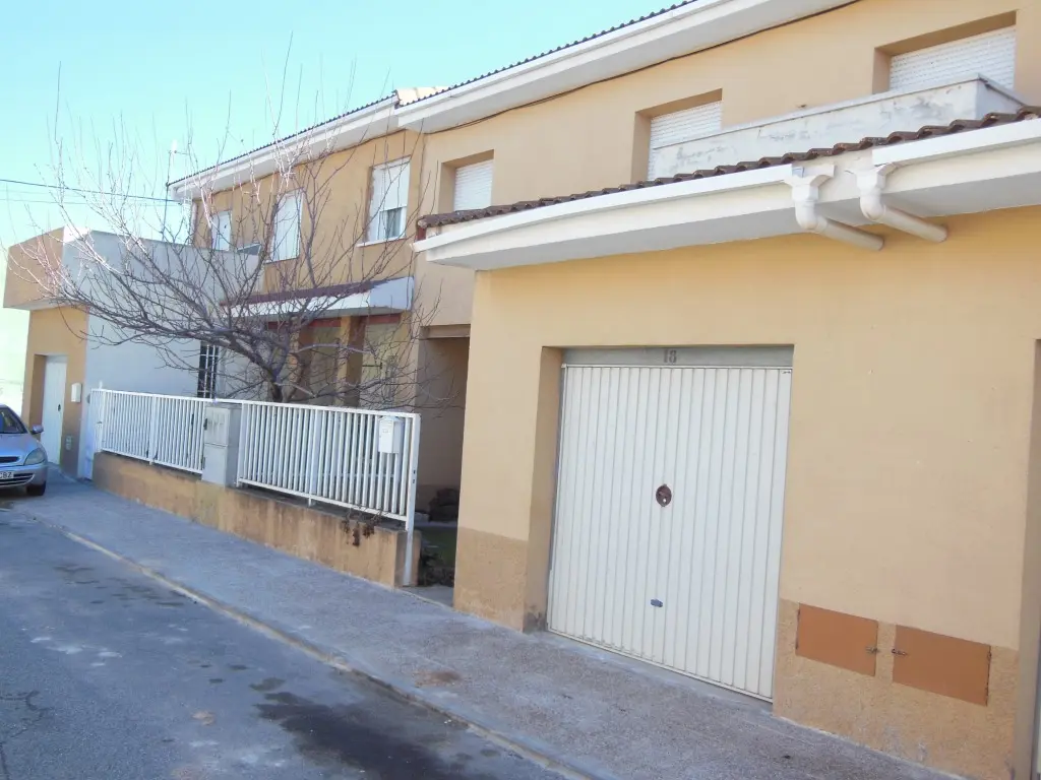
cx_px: 520
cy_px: 390
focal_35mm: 34
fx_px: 1022
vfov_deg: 41.8
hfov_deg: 54.0
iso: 125
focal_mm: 6
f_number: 3.9
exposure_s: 1/200
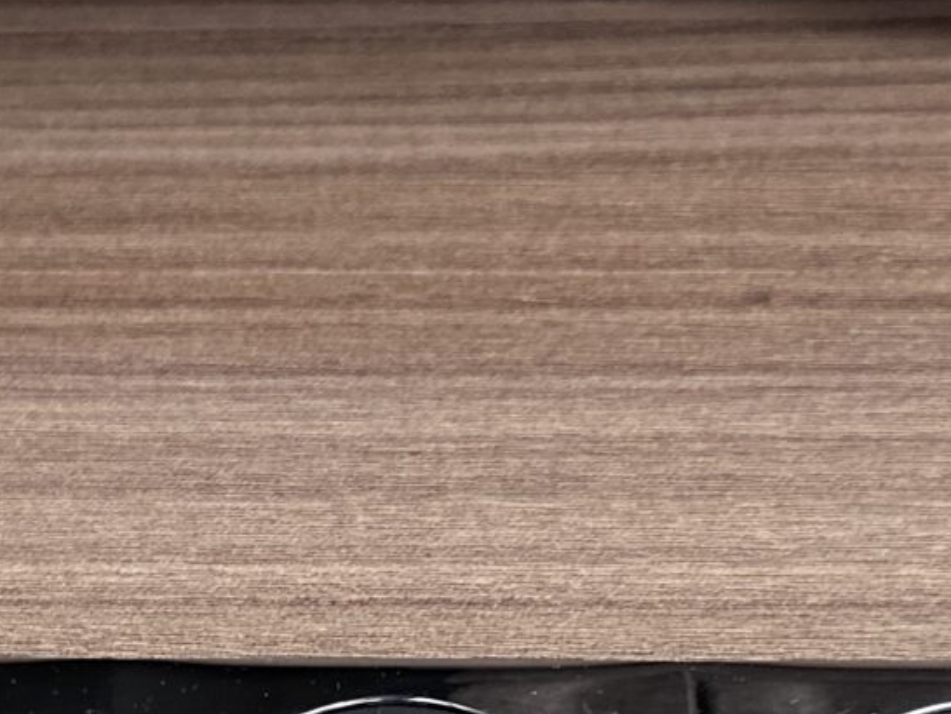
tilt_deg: -59.2
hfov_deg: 21.7
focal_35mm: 90
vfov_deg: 15.7
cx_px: 314
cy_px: 895
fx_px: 2474
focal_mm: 6.86
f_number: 1.78
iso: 320
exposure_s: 1/60
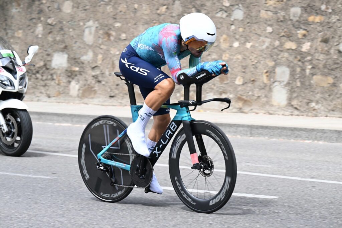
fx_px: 1425
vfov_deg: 9.2
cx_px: 171
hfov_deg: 13.7
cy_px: 114
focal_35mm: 150
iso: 400
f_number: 8
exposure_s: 1/400
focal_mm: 150
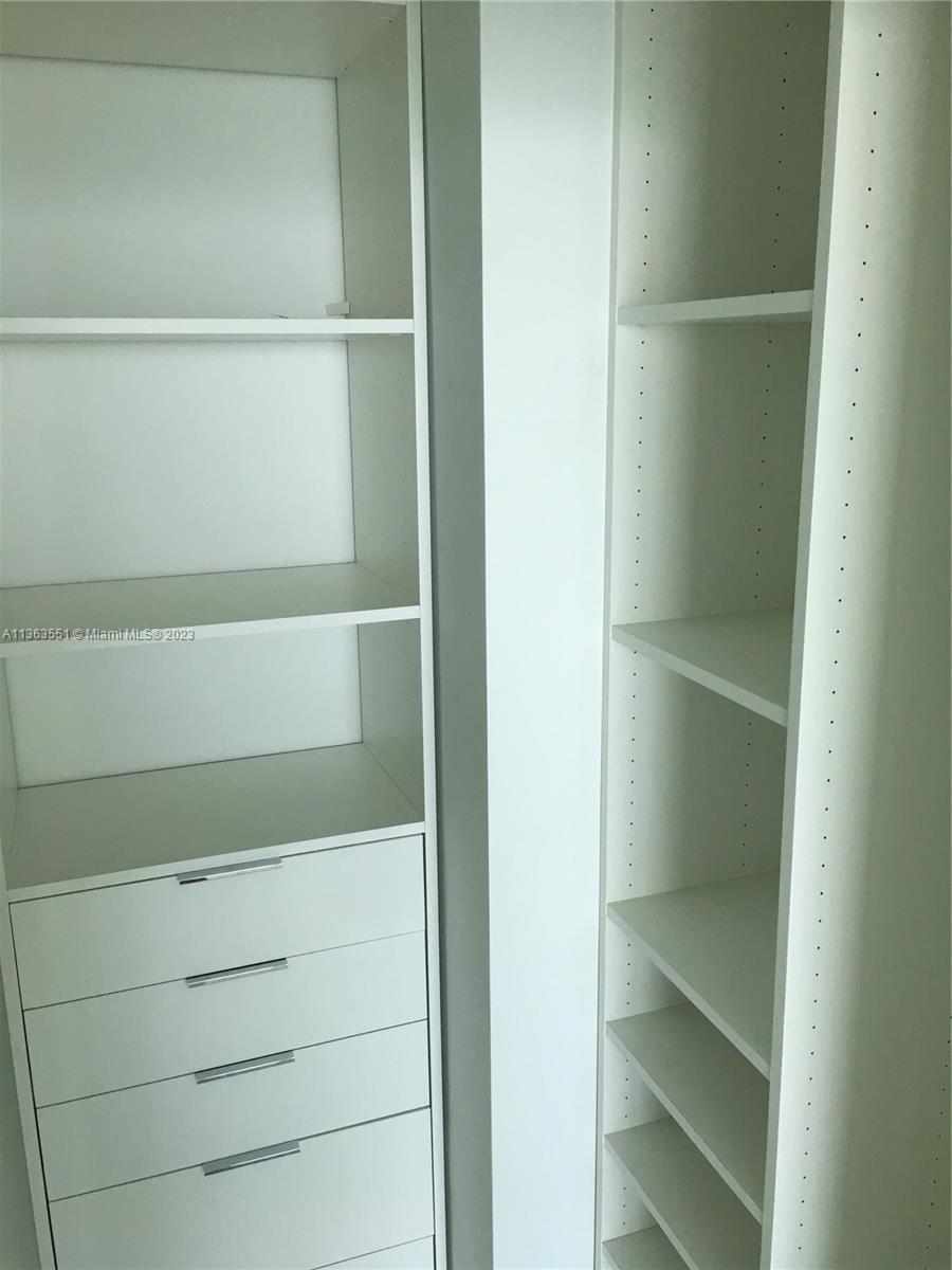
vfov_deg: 61.7
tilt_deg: -12.5
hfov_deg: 48.2
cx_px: 476
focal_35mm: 29
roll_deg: -0.4
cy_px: 635
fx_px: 1063
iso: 25
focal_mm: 4.15
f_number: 2.2
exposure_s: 1/40
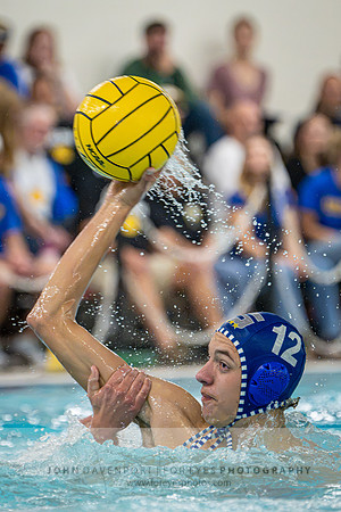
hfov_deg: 4.3
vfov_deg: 6.4
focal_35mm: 322
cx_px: 58
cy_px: 252
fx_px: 4573
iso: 14400
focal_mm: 210
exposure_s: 1/1000
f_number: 4
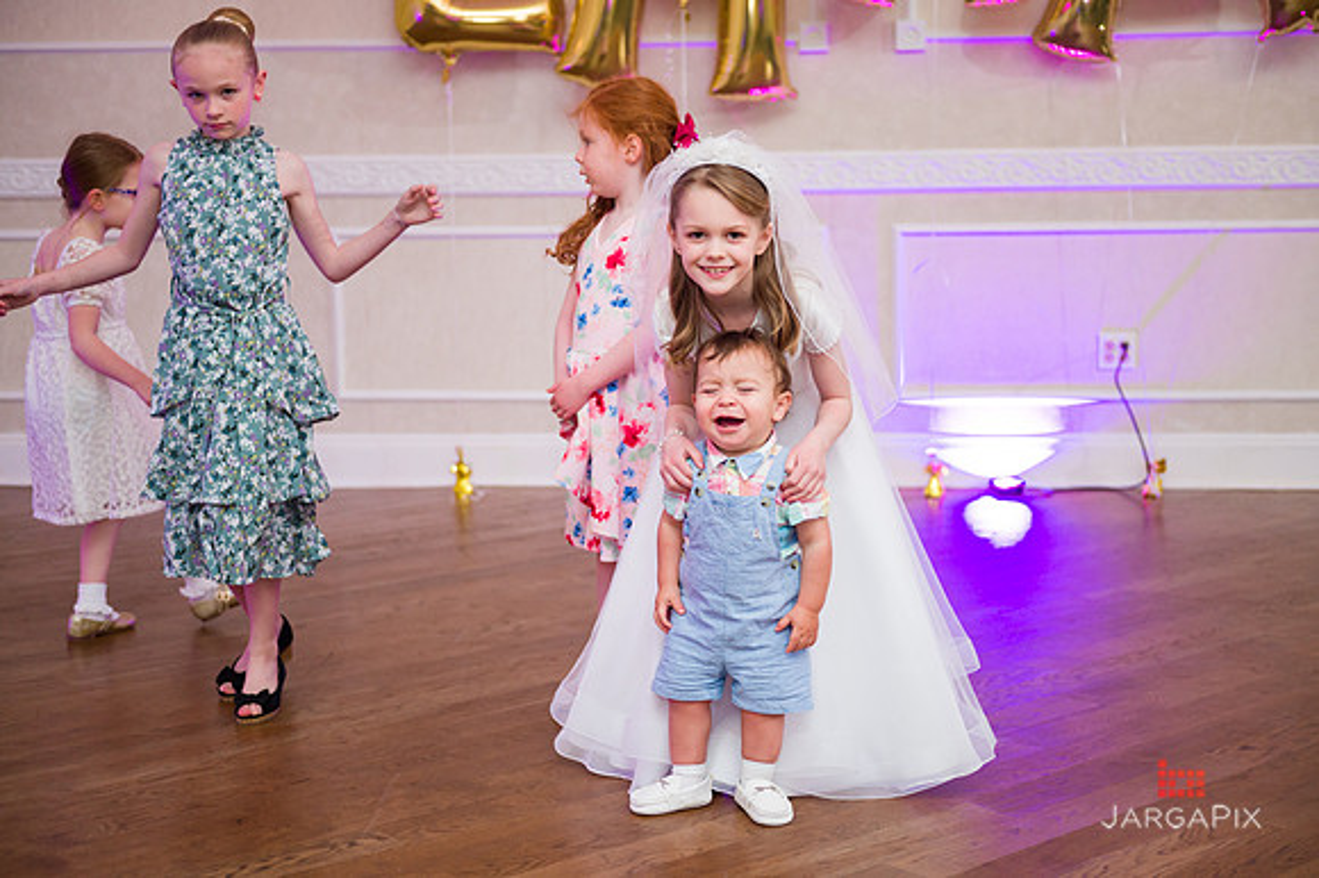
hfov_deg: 39.6
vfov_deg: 27.0
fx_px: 1831
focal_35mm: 50
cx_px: 660
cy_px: 439
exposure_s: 1/200
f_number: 3.2
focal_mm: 50
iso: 1250
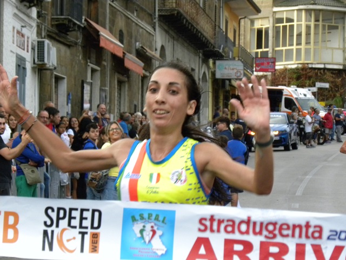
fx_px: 1839
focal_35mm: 184
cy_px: 130
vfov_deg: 8.1
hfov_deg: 10.7
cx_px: 173
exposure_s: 1/145
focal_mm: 32.7
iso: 400
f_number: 4.5
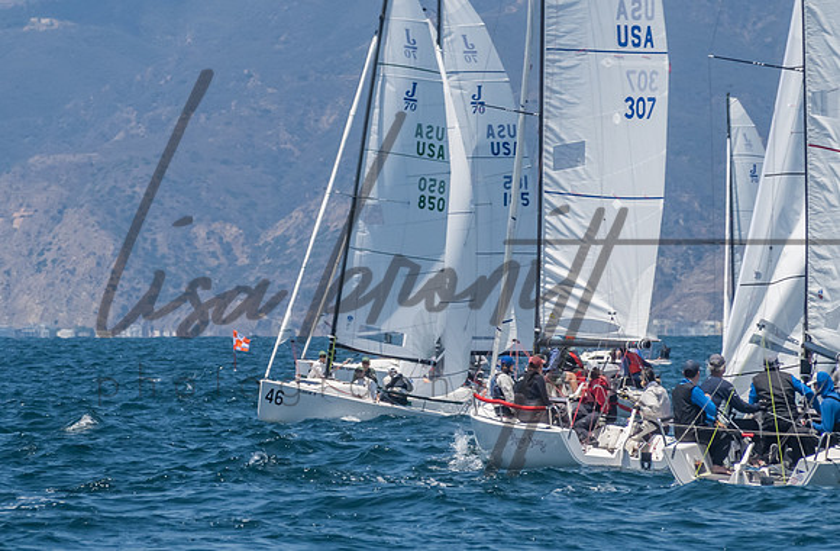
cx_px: 310
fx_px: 11952
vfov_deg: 2.6
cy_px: 300
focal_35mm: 515
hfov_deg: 4.0
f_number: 14
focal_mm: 270
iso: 640
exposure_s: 1/1250
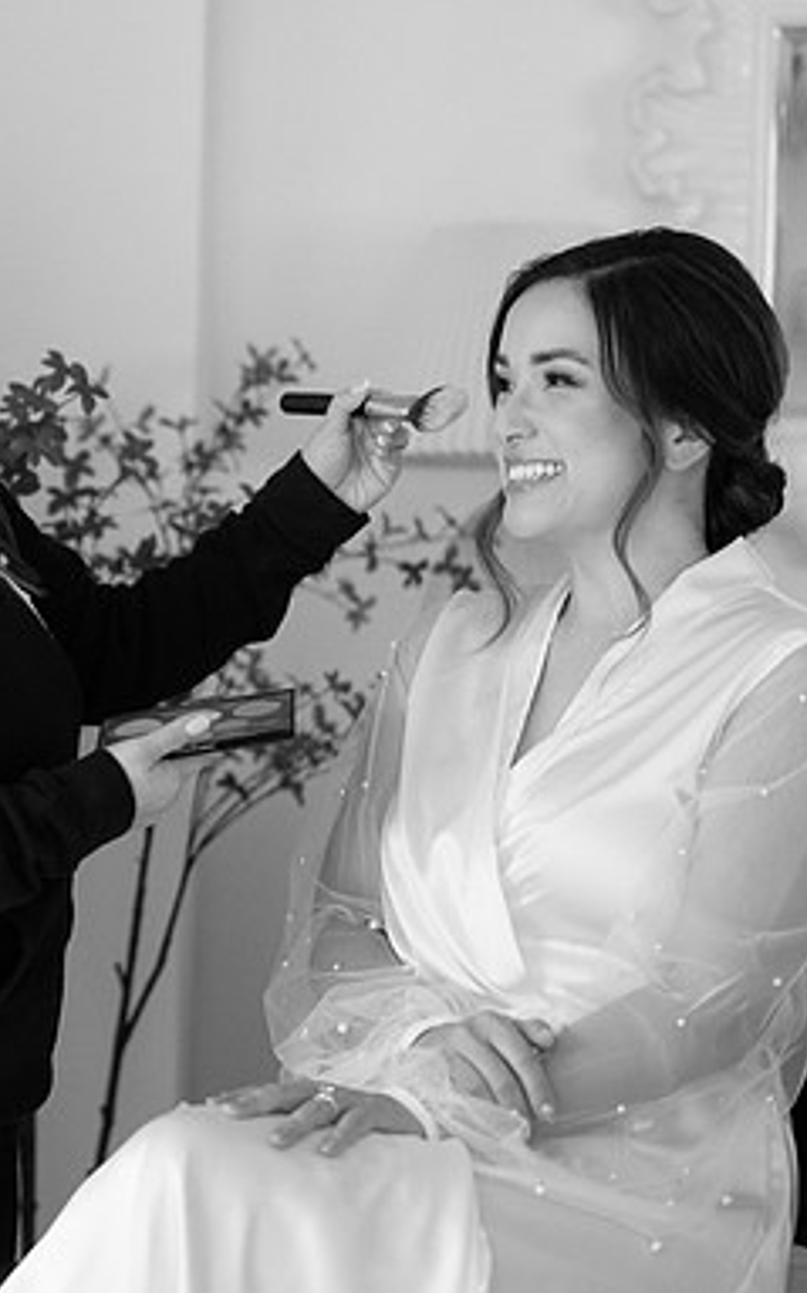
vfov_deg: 23.3
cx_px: -21
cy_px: 635
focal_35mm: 89
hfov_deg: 14.4
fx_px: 3135
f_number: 1.8
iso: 1600
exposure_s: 1/200
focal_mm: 50
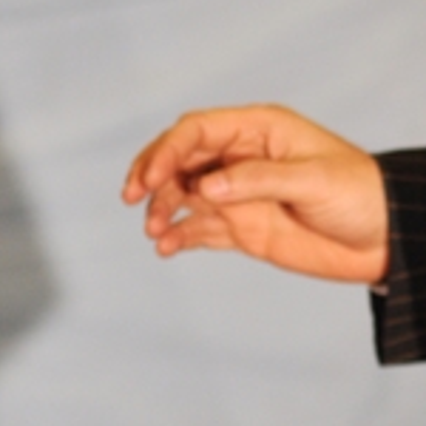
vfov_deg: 4.2
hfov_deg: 4.2
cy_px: 182
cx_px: 622
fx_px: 5792
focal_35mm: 416
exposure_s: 1/60
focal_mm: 70
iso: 500
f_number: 4
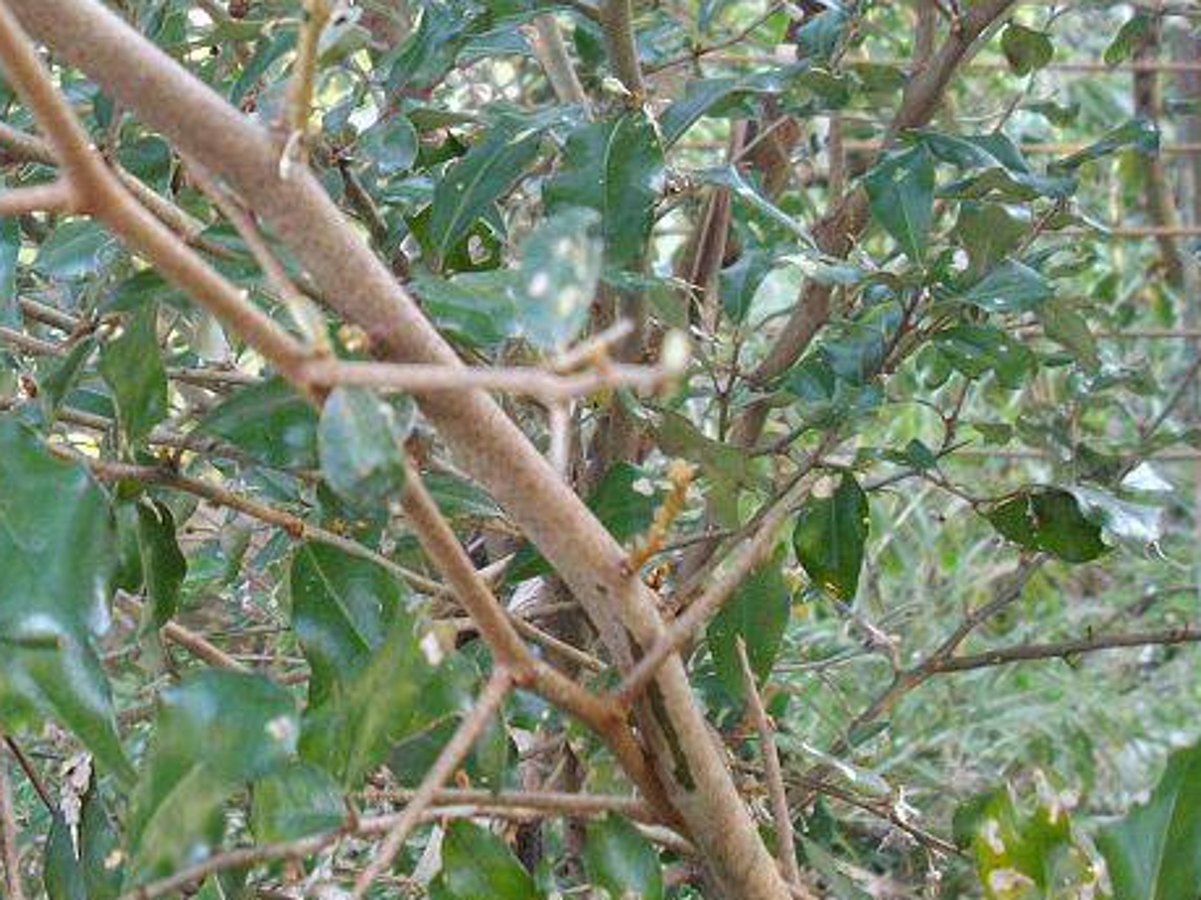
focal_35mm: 79
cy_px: 120
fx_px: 2740
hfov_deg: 24.3
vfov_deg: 18.4
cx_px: 205
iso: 188
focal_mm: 6.2
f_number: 2.8
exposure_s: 1/50
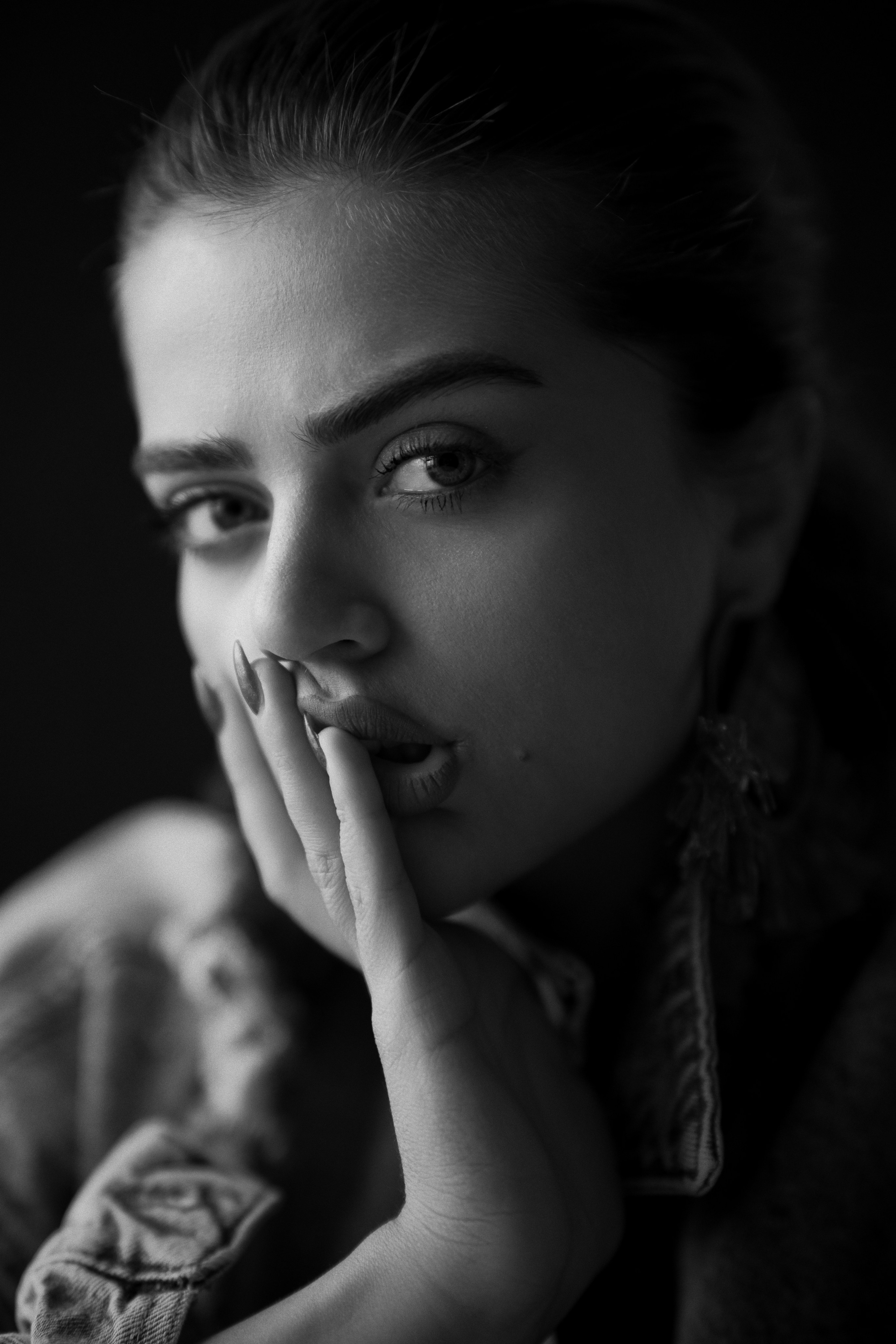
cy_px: 672
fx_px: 3173
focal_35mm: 85
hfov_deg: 16.1
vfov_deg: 23.9
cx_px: 448
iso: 100
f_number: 1.6
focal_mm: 85
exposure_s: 1/160
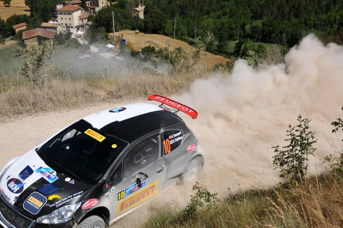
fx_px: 428
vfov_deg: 29.7
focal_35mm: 45
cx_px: 178
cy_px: 136
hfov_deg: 43.6
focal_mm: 24
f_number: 5.6
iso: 200
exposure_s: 1/2000
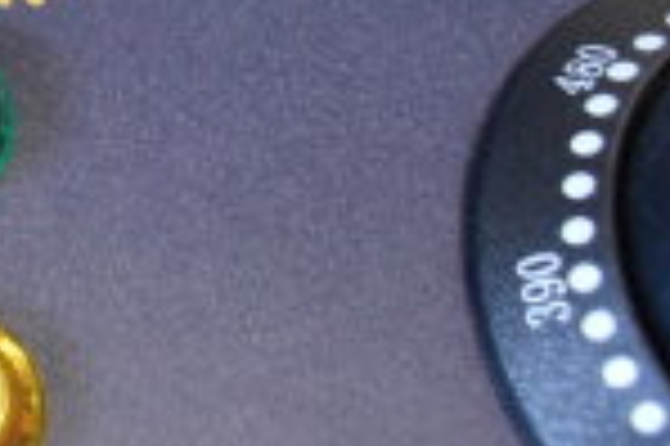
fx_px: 2287
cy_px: 142
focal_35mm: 123
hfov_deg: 13.9
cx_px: -692
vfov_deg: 11.1
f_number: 3.5
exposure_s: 1/30
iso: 640
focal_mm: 20
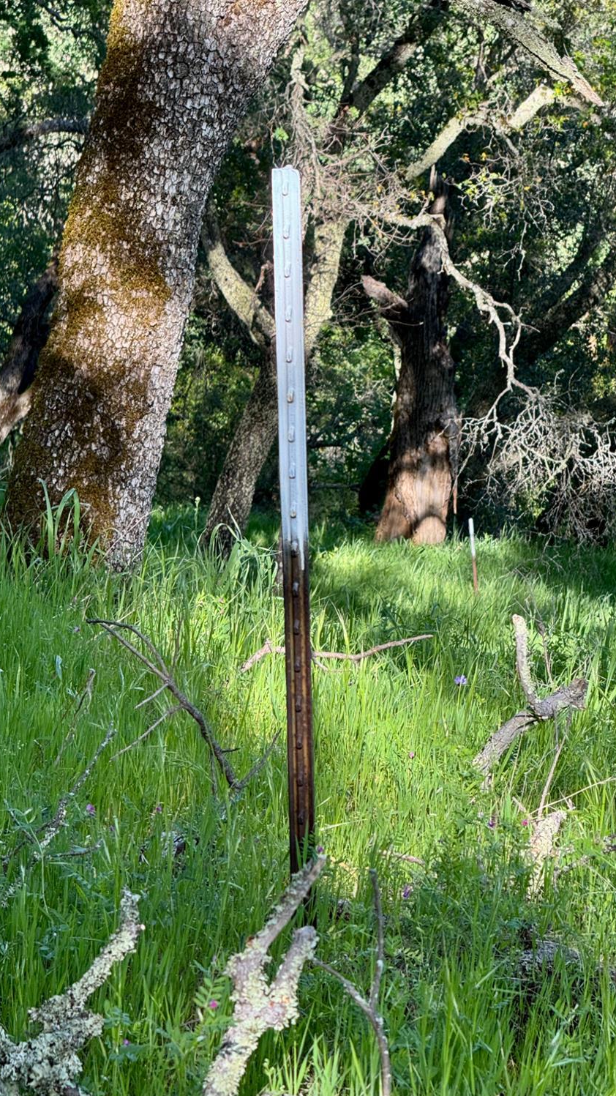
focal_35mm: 131
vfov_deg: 16.4
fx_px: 3804
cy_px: 548
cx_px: 345
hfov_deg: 9.3
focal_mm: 15.66
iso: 50
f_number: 2.8
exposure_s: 1/160
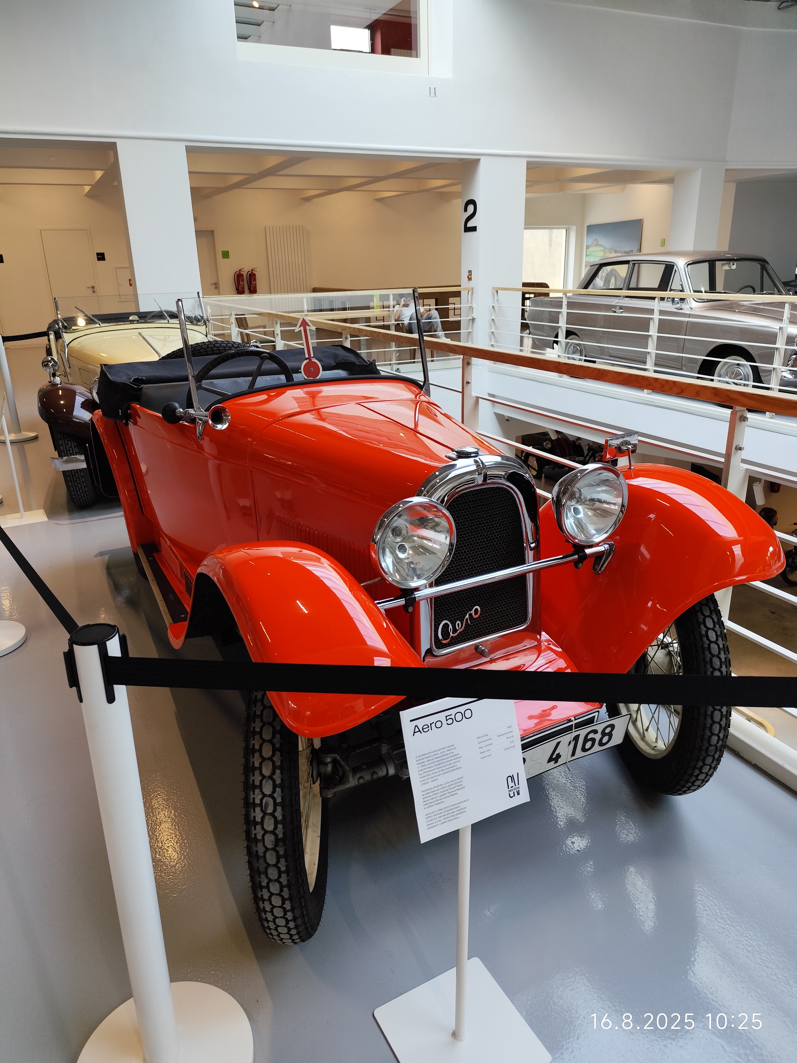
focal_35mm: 23
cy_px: 532
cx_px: 398
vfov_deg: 73.9
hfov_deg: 58.9
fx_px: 706
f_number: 1.65
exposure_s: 1/100
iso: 100
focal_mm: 6.19
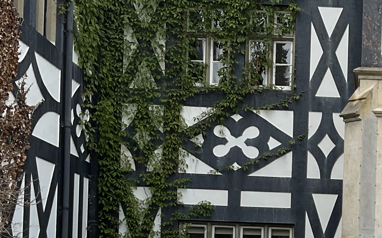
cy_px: 288
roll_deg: -2.1
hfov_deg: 22.8
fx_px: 906
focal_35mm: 87
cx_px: 394
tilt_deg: +0.8
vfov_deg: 14.5
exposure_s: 1/816
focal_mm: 3
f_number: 1.8
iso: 16
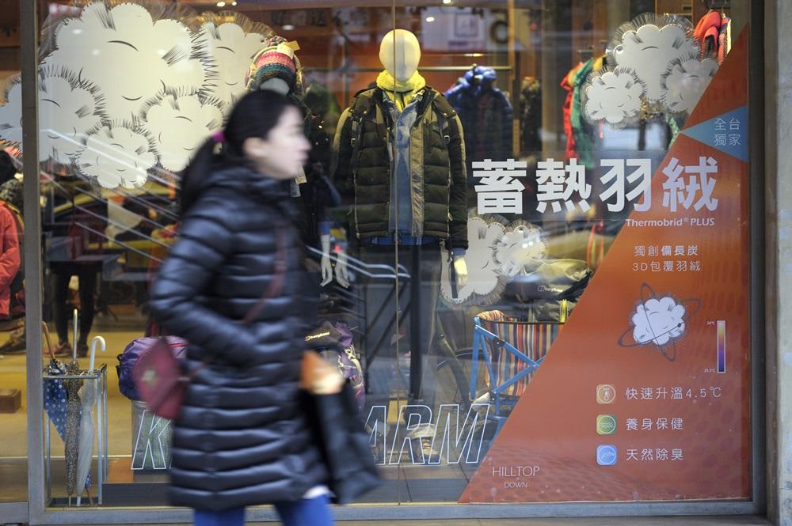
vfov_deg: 13.0
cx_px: 396
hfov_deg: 19.5
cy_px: 263
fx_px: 2308
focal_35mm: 105
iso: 1000
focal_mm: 105
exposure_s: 1/50
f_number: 4
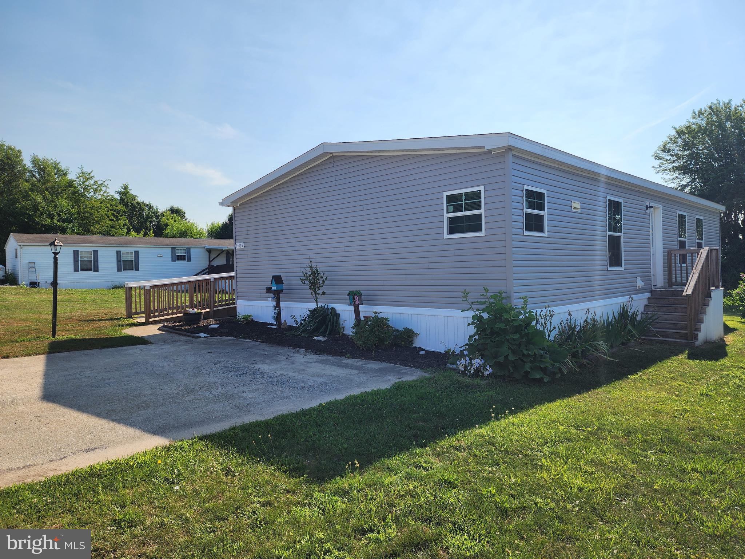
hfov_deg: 73.9
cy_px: 280
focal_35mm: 23
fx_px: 495
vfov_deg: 58.9
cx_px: 372
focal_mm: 6.4
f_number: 1.8
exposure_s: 1/1387
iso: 12
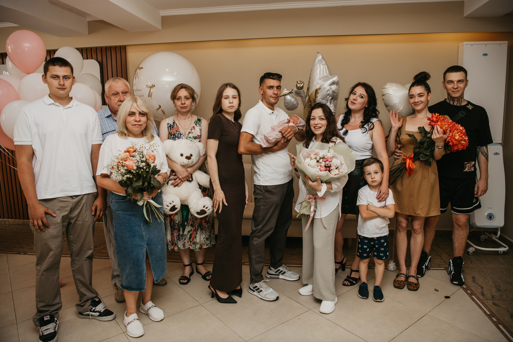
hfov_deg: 73.7
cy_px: 171
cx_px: 256
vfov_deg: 53.1
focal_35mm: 24
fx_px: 342
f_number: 4
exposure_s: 1/160
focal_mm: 24
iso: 125
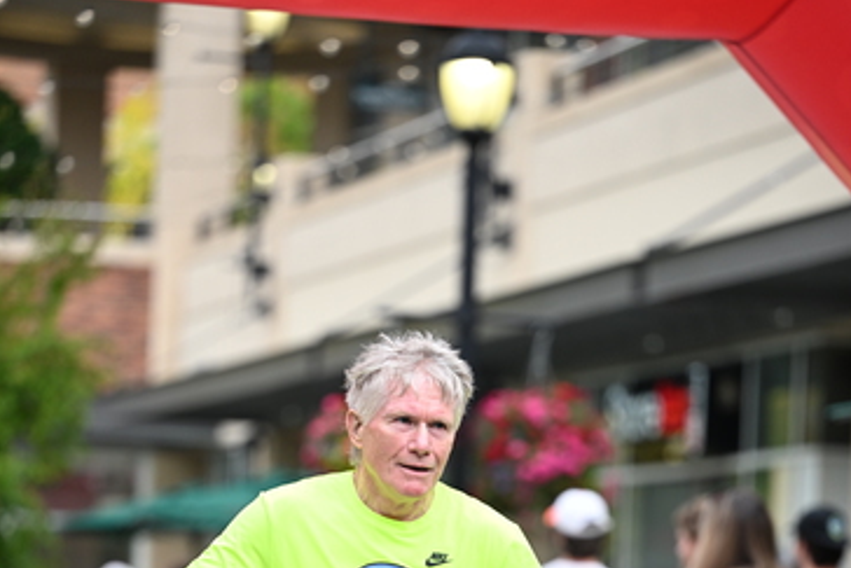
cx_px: 427
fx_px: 4824
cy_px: 582
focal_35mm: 204
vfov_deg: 6.7
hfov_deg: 10.1
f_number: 2.8
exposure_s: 1/1600
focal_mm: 135
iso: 640
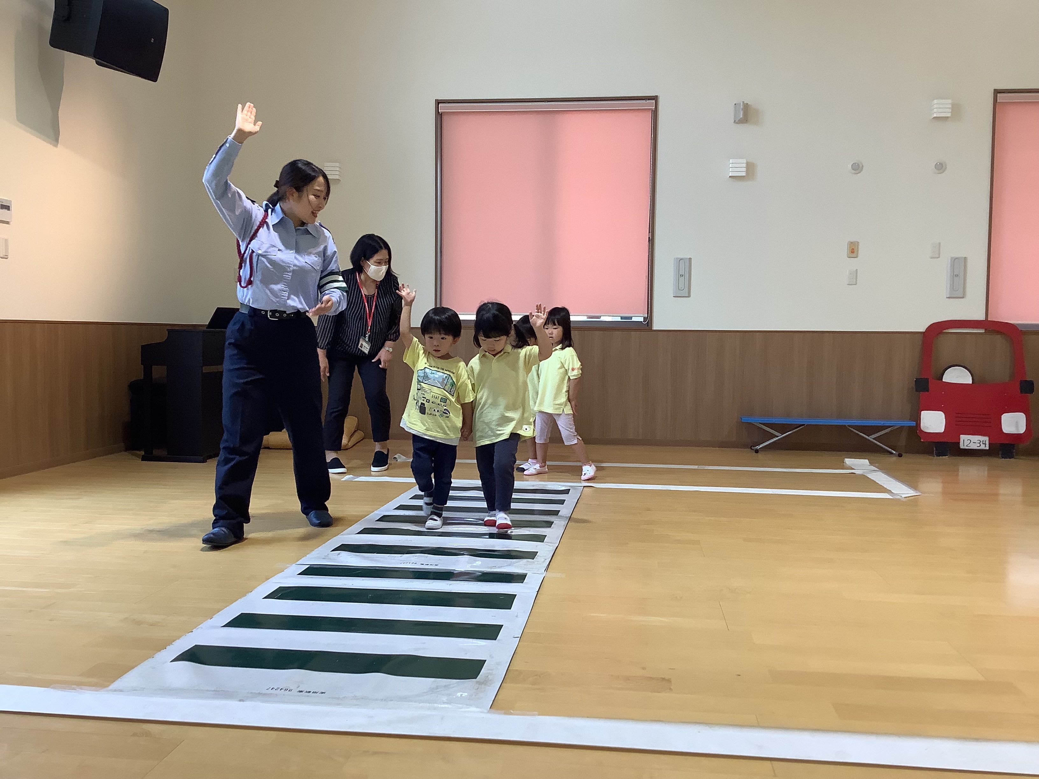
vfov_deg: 45.4
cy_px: 390
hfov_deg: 58.4
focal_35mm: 31
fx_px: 930
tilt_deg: -4.5
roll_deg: -0.3
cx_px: 520
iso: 100
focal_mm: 3.3
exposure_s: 1/120
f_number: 2.4
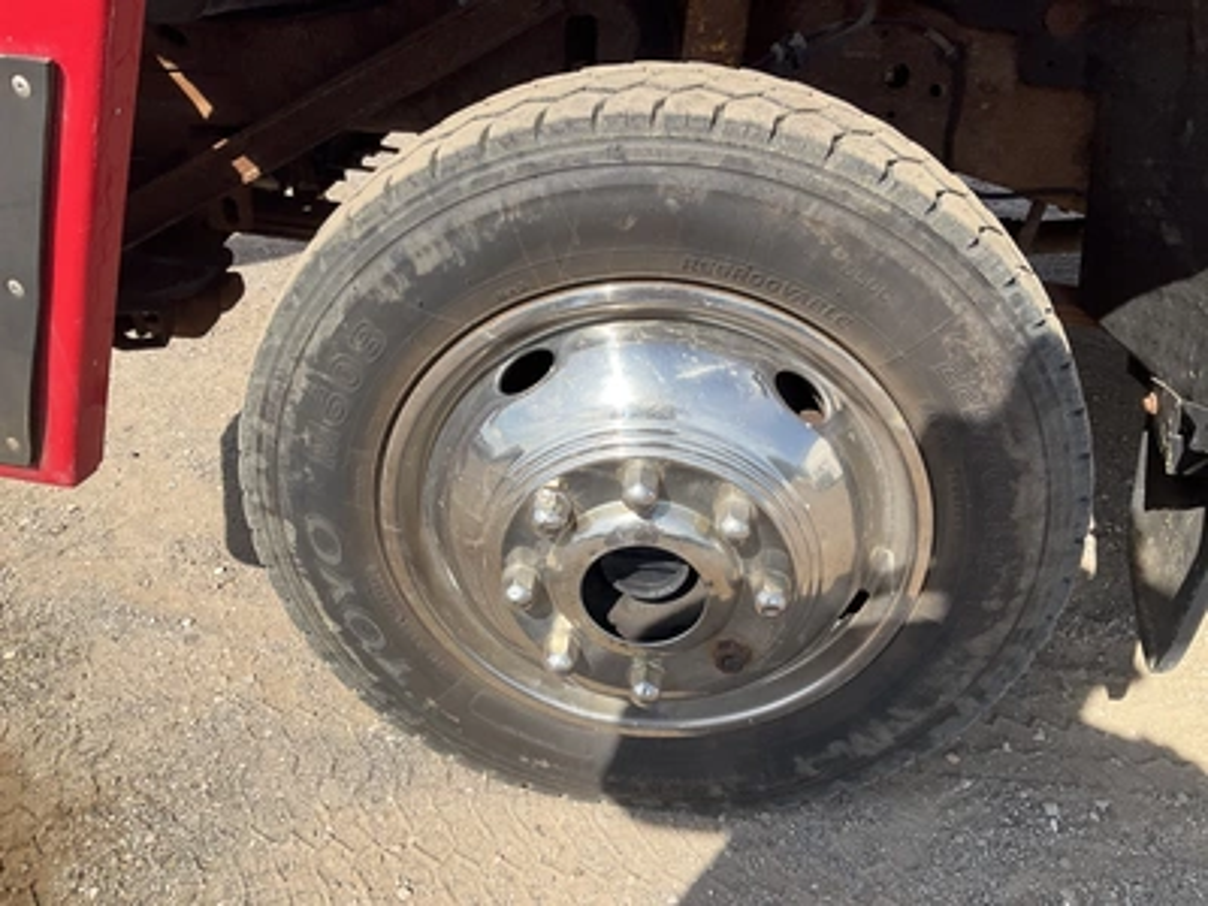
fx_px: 1012
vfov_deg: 48.2
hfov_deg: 61.7
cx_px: 604
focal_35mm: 29
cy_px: 453
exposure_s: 1/1015
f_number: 1.8
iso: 25
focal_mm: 3
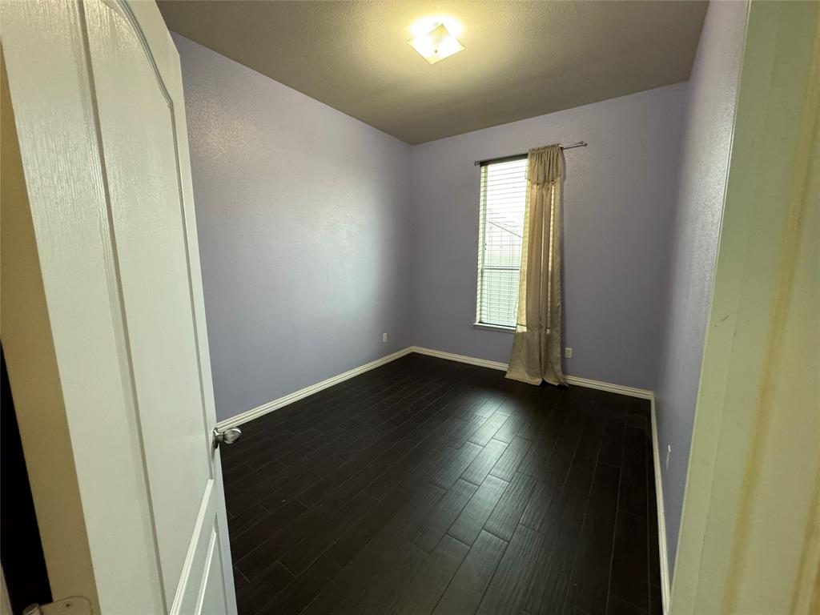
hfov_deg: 102.1
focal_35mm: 14
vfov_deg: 85.7
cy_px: 308
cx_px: 410
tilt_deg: -8.8
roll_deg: -0.3
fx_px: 332
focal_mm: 2.22
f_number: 2.2
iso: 400
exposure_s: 1/60
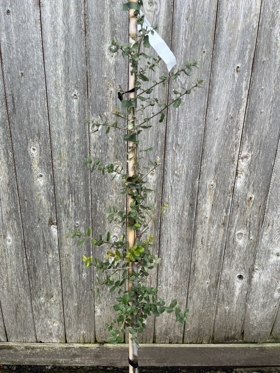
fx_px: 280
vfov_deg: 67.3
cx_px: 140
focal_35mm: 26
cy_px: 186
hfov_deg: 53.1
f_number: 1.6
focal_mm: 5.1
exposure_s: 1/449
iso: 50
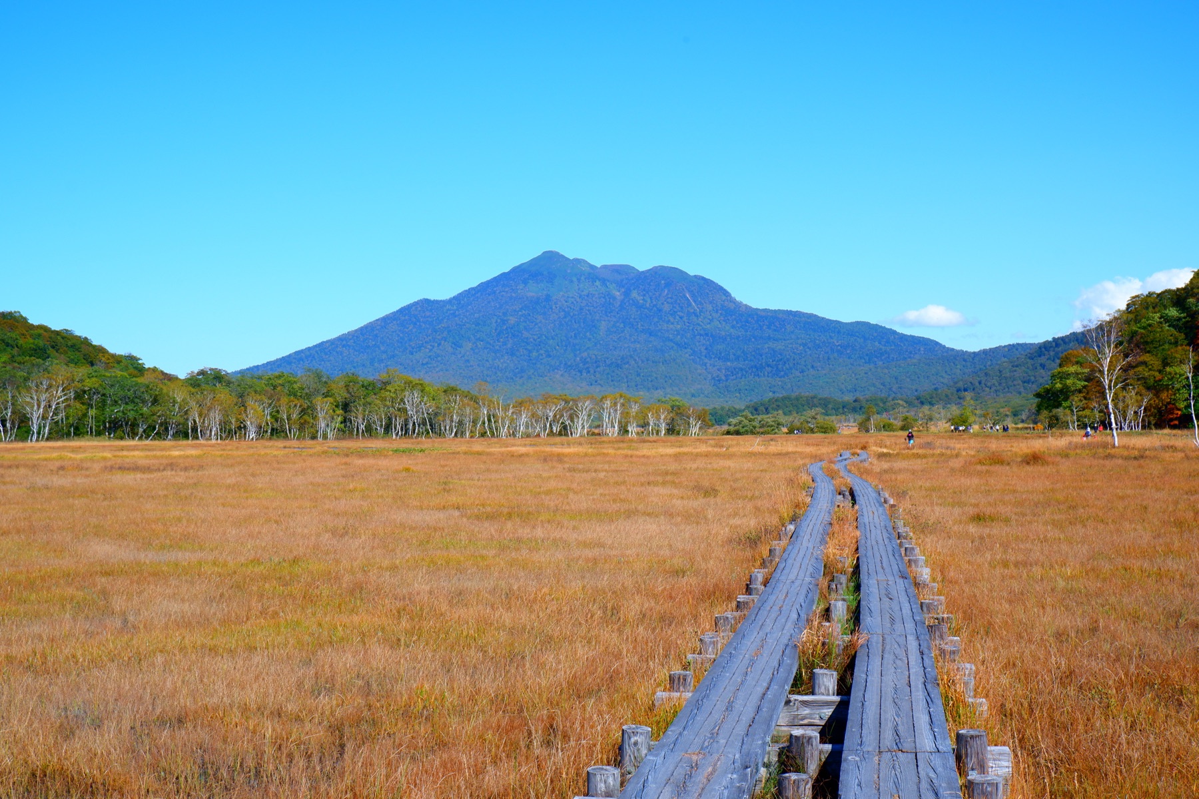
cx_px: 600
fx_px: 1399
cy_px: 400
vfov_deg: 31.9
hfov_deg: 46.4
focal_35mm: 42
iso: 200
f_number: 8
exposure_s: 1/480
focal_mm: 28.8
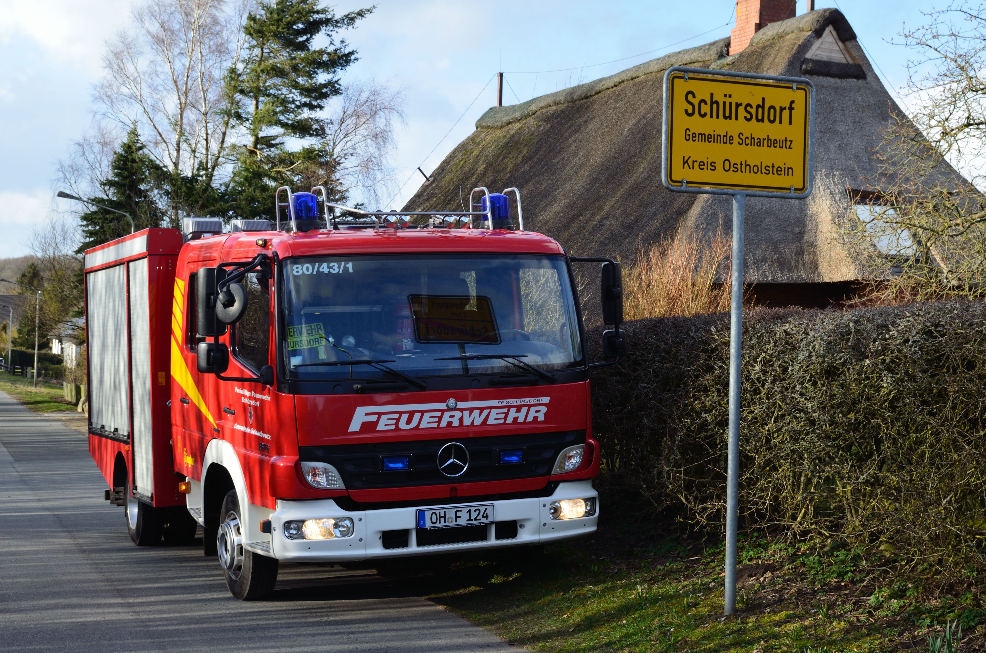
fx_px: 1640
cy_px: 326
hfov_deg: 33.5
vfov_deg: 22.5
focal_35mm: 60
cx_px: 493
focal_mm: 40
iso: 200
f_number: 10
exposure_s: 1/80
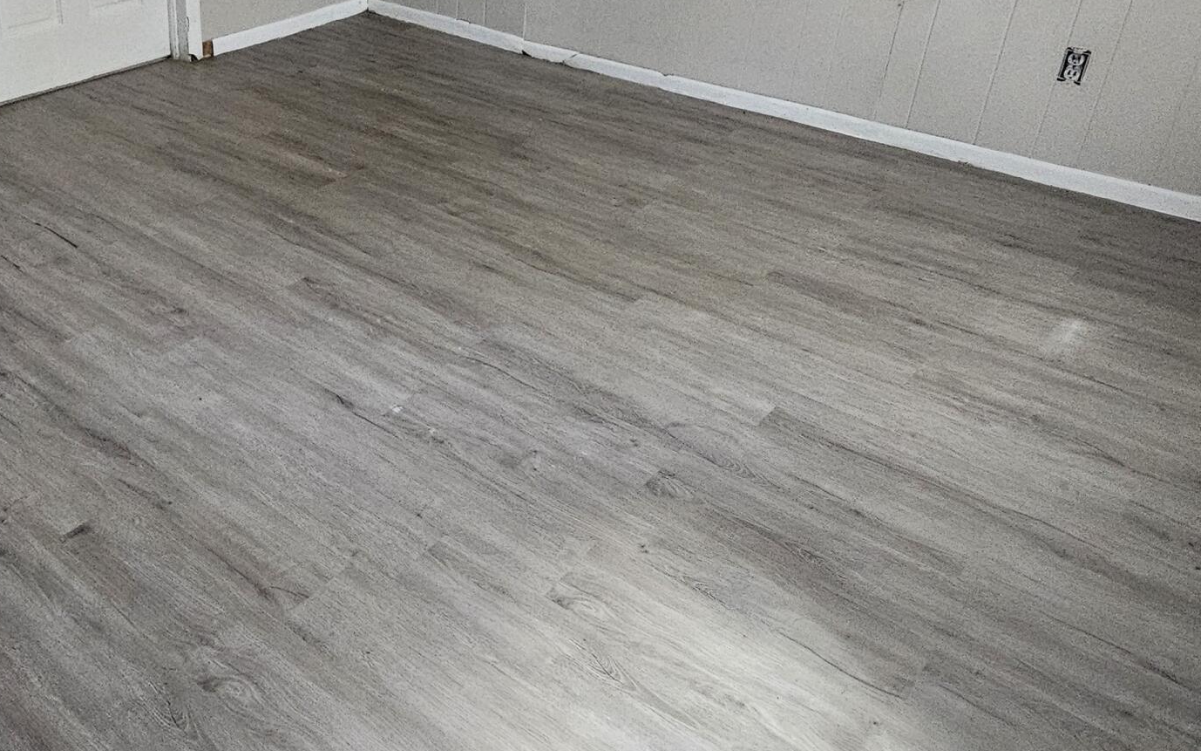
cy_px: 203
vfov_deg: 40.8
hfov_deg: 60.2
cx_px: 333
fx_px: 982
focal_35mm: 30
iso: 400
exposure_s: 1/60
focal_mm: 2.2
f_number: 2.2
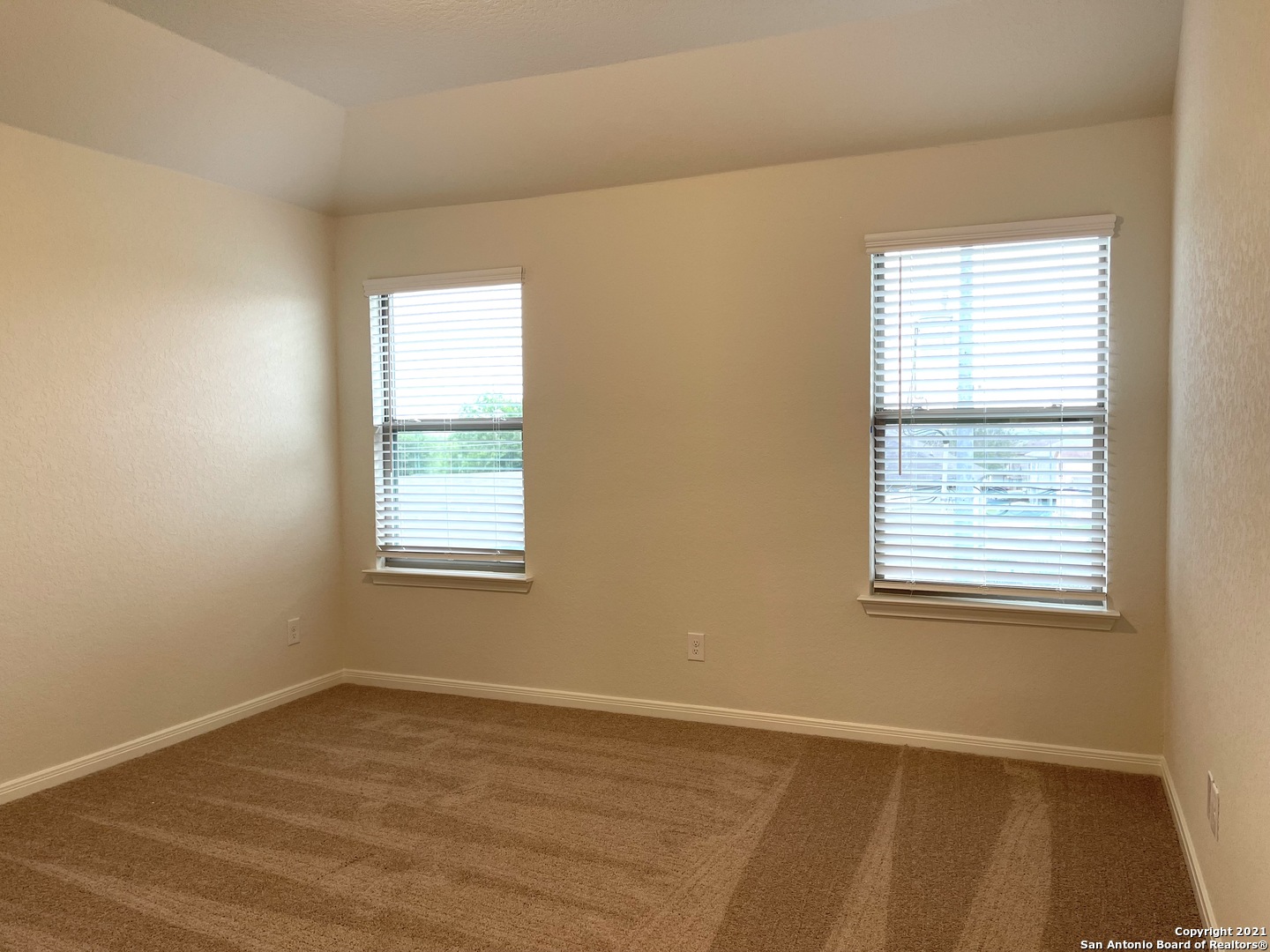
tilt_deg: -2.8
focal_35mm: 26
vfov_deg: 53.1
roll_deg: +0.3
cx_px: 635
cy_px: 476
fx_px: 954
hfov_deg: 67.3
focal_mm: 5.1
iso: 80
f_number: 1.6
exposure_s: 1/60
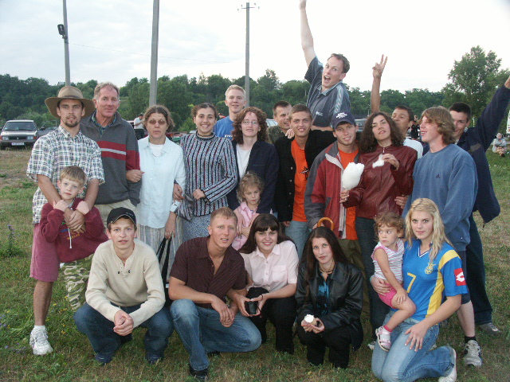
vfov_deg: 37.7
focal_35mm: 38
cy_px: 191
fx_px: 560
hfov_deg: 49.0
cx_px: 255
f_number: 2.8
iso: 200
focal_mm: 9.78
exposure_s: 1/90
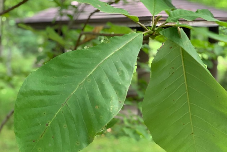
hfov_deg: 36.2
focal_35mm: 55
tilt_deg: -5.8
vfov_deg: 24.6
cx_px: 115
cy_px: 73
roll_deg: +1.5
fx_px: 347
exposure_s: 1/60
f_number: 2.4
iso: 400
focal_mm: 6
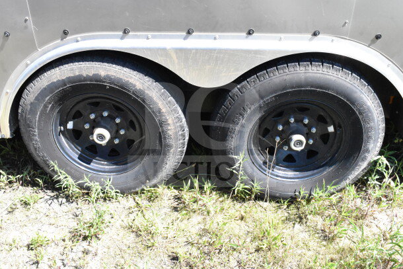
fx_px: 403
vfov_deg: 36.9
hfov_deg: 53.1
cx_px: 202
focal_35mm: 36
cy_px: 134
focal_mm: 24
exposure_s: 1/800
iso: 6400
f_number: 14
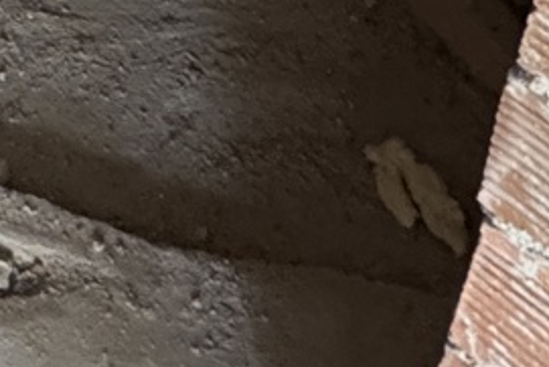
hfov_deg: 16.9
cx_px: -395
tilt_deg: -16.3
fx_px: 1572
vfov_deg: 8.7
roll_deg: -2.7
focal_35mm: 103
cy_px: -963
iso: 250
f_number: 2.2
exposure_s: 1/99
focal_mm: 2.22
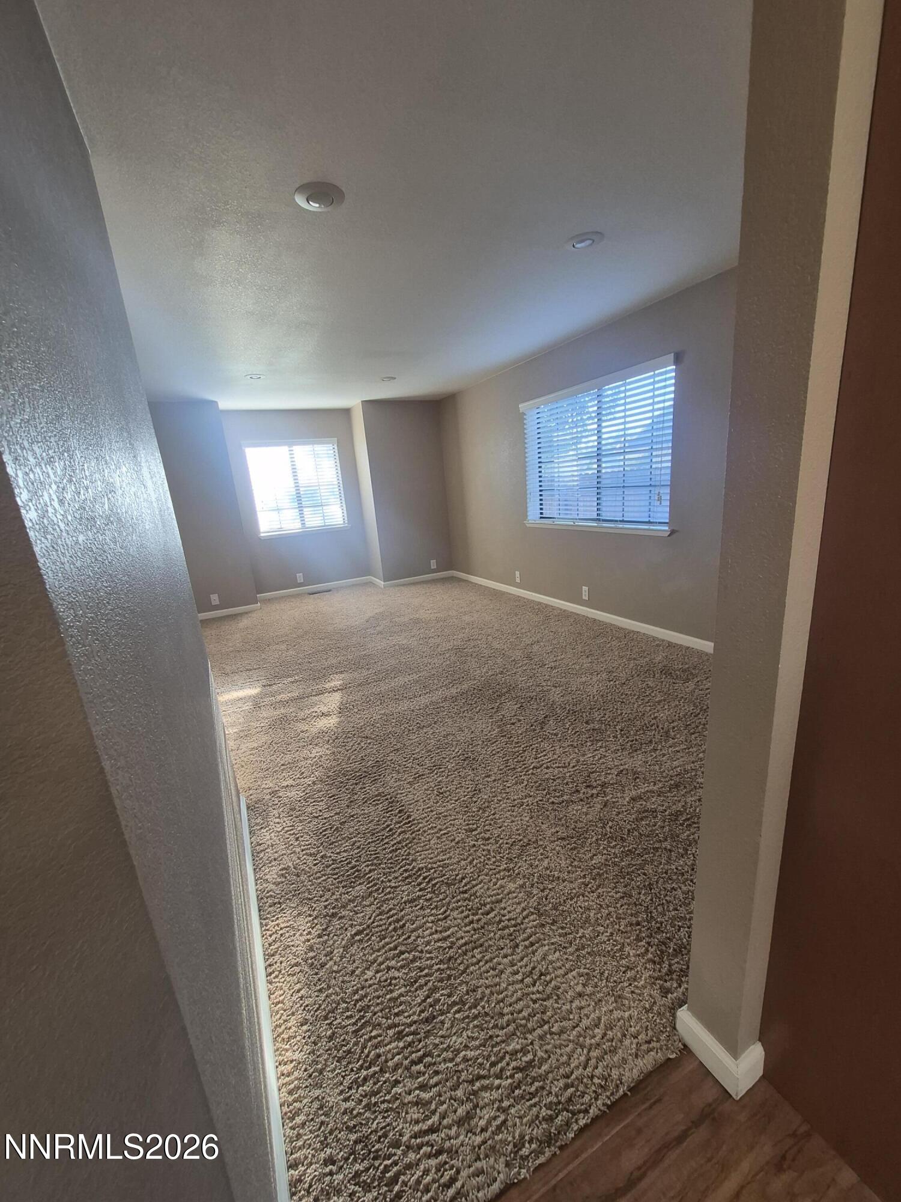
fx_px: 451
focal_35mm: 13
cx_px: 450
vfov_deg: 106.2
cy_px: 601
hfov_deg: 89.9
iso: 100
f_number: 2.2
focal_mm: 1.74
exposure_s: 1/60
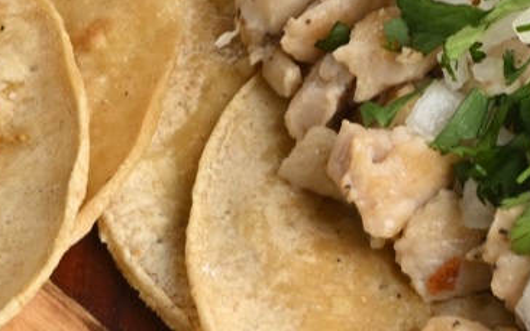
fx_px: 4075
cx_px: 77
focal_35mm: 282
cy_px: 269
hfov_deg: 7.4
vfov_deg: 4.7
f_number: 14
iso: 1250
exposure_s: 1/160
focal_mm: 46
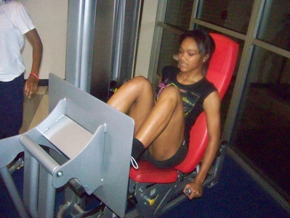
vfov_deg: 39.7
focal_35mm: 36
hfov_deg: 51.4
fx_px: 302
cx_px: 145
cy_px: 109
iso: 1600
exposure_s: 1/500
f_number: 2.8
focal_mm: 5.85
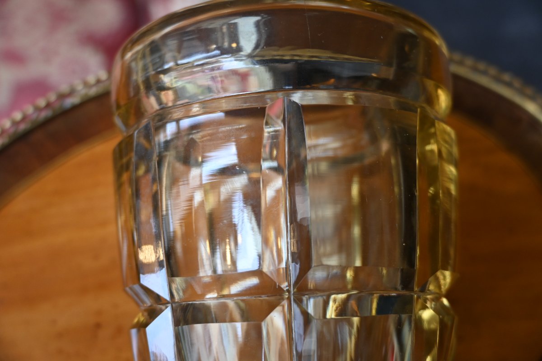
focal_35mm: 47
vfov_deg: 28.5
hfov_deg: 41.7
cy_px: 180
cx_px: 271
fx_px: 711
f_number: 4
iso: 560
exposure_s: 1/125
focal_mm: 31.5
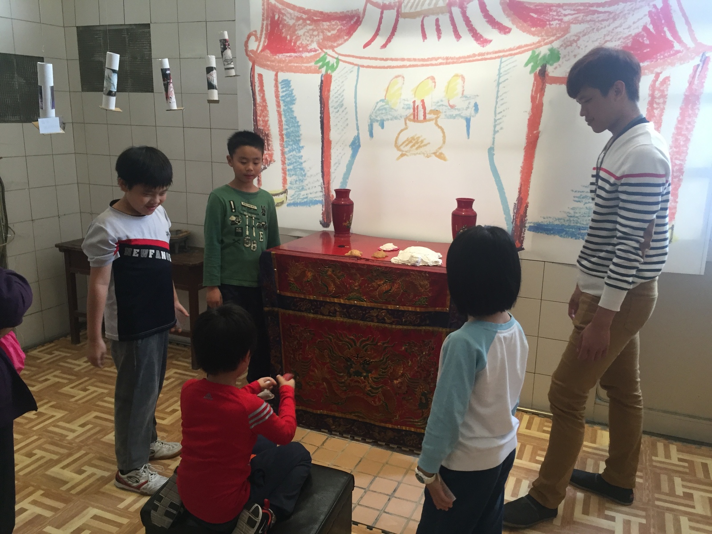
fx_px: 596
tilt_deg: -14.7
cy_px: 267
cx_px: 356
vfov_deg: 48.2
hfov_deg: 61.7
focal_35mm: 29
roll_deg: -1.9
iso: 100
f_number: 2.2
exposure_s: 1/30
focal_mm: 4.15
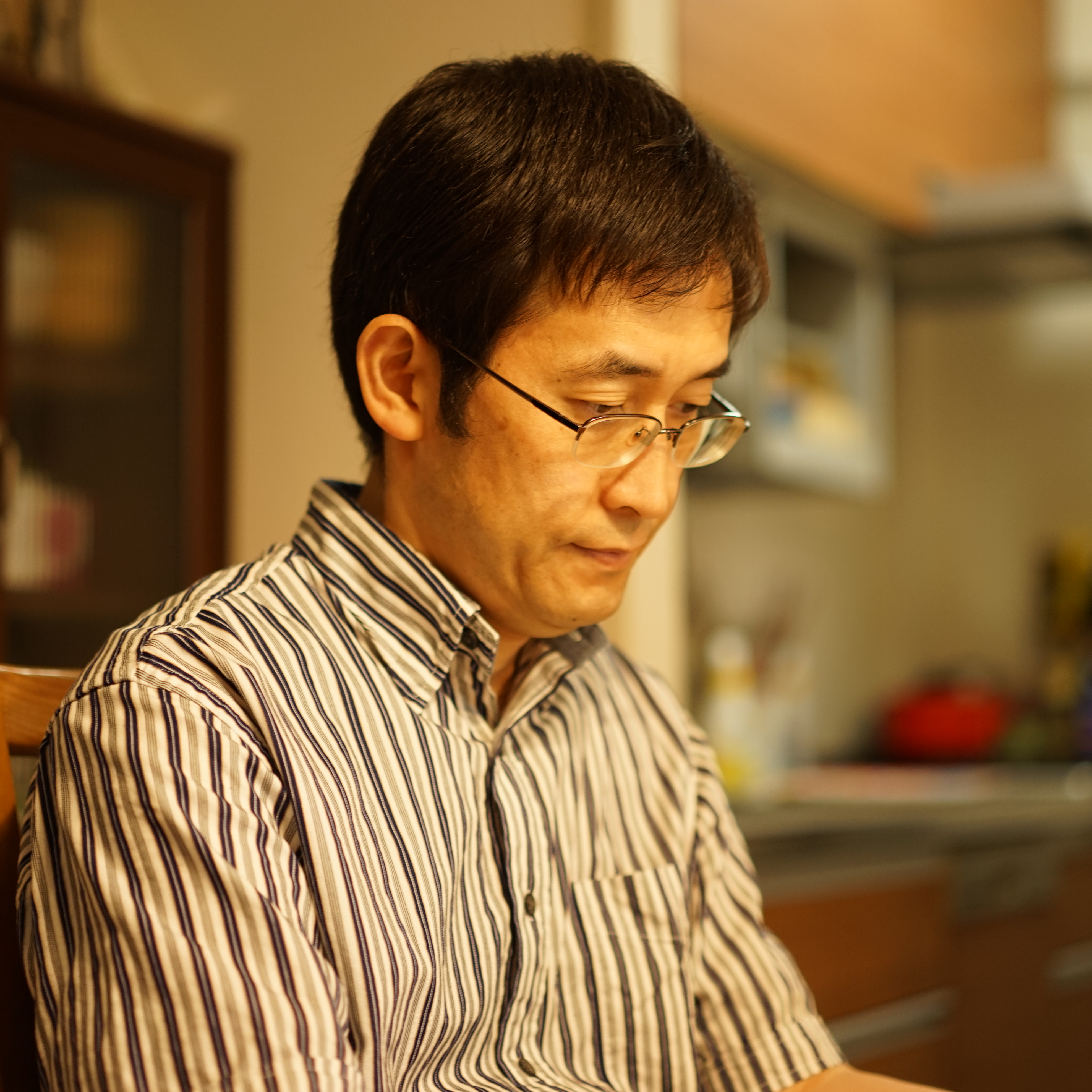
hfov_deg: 24.3
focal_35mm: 71
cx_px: 592
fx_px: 2534
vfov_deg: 24.3
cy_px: 549
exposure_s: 1/50
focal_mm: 55
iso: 320
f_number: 1.8
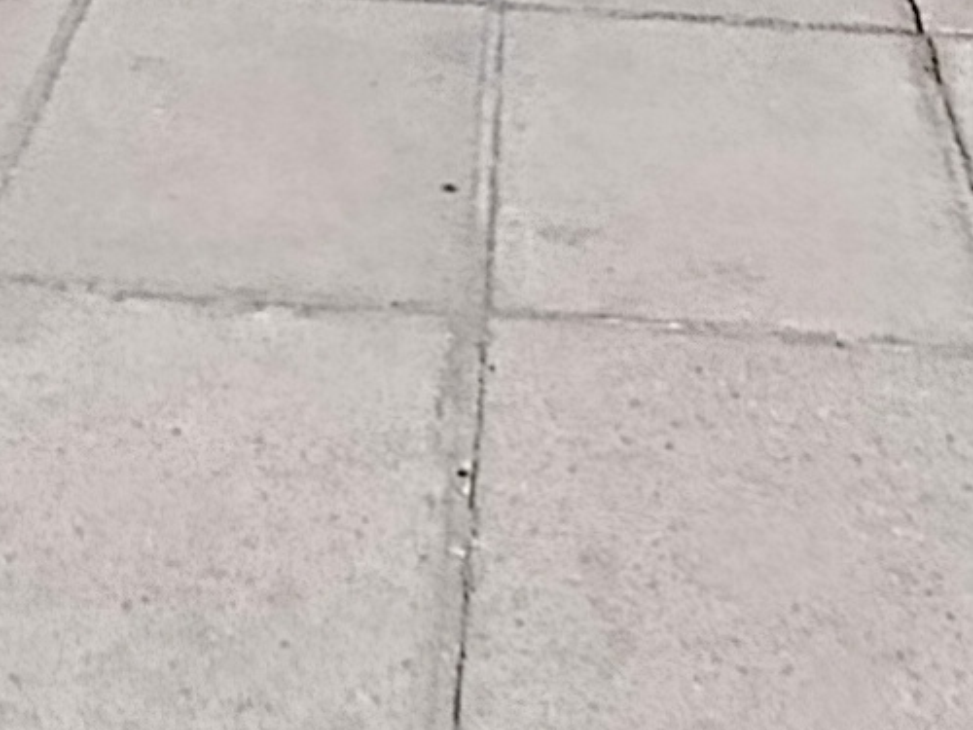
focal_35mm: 98
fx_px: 2755
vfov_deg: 10.4
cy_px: -1501
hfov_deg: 19.7
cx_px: 111
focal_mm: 1.65
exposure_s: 1/2331
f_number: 2.2
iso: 52
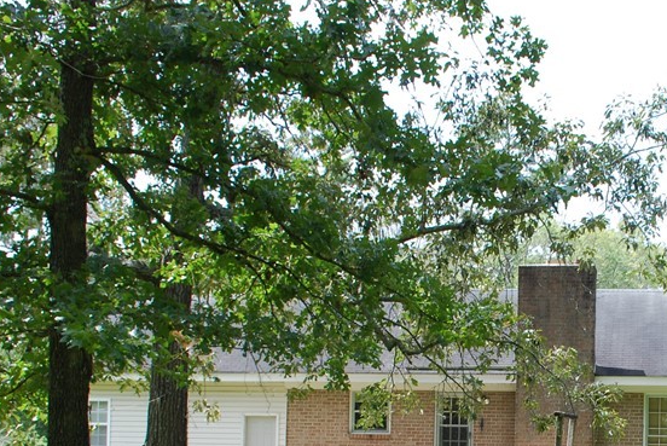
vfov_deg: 24.6
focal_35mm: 53
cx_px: 561
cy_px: 424
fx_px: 983
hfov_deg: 35.9
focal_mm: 18
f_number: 9
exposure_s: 1/125
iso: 200
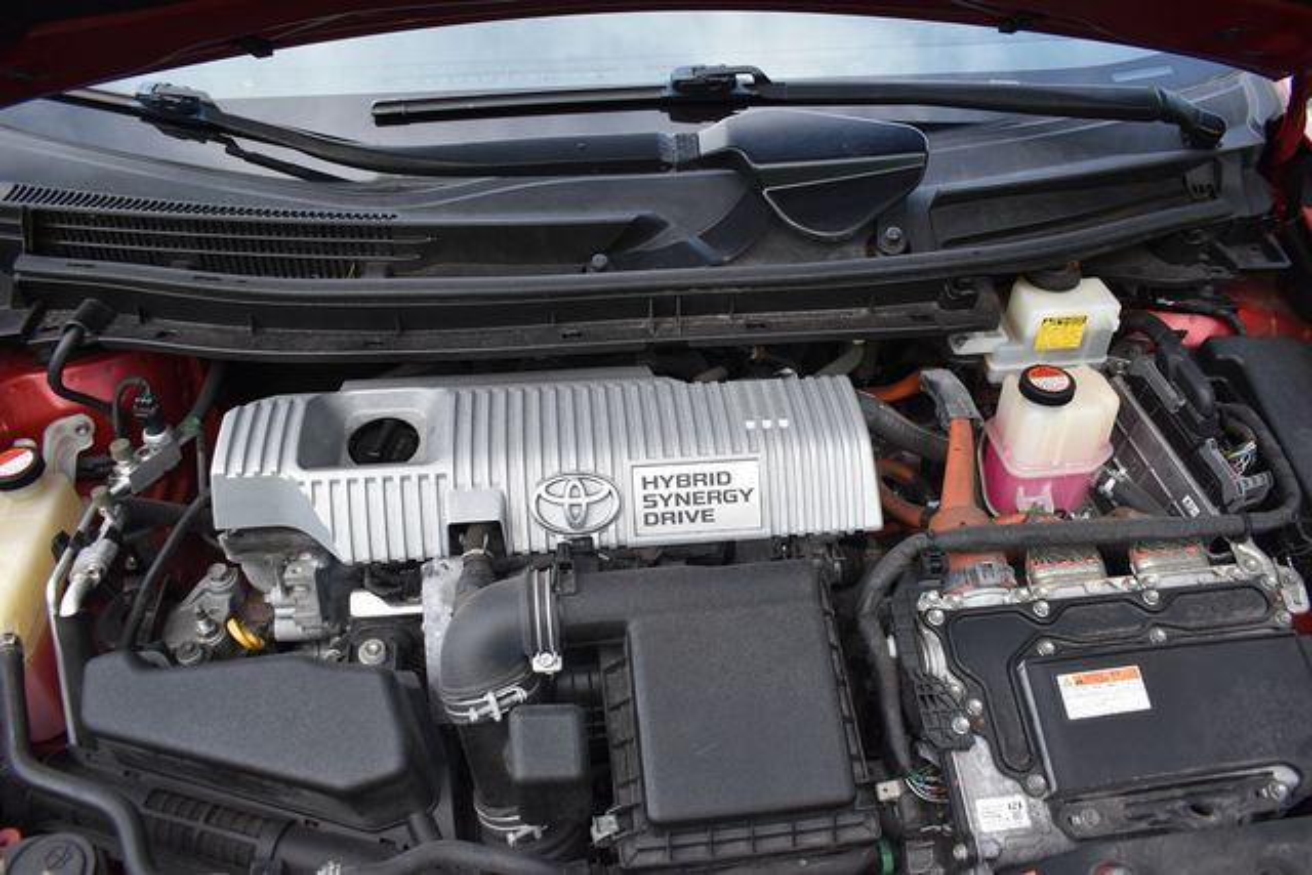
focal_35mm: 27
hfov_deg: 67.4
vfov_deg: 48.0
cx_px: 656
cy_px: 438
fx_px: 984
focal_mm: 18
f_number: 4
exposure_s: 1/250
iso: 400
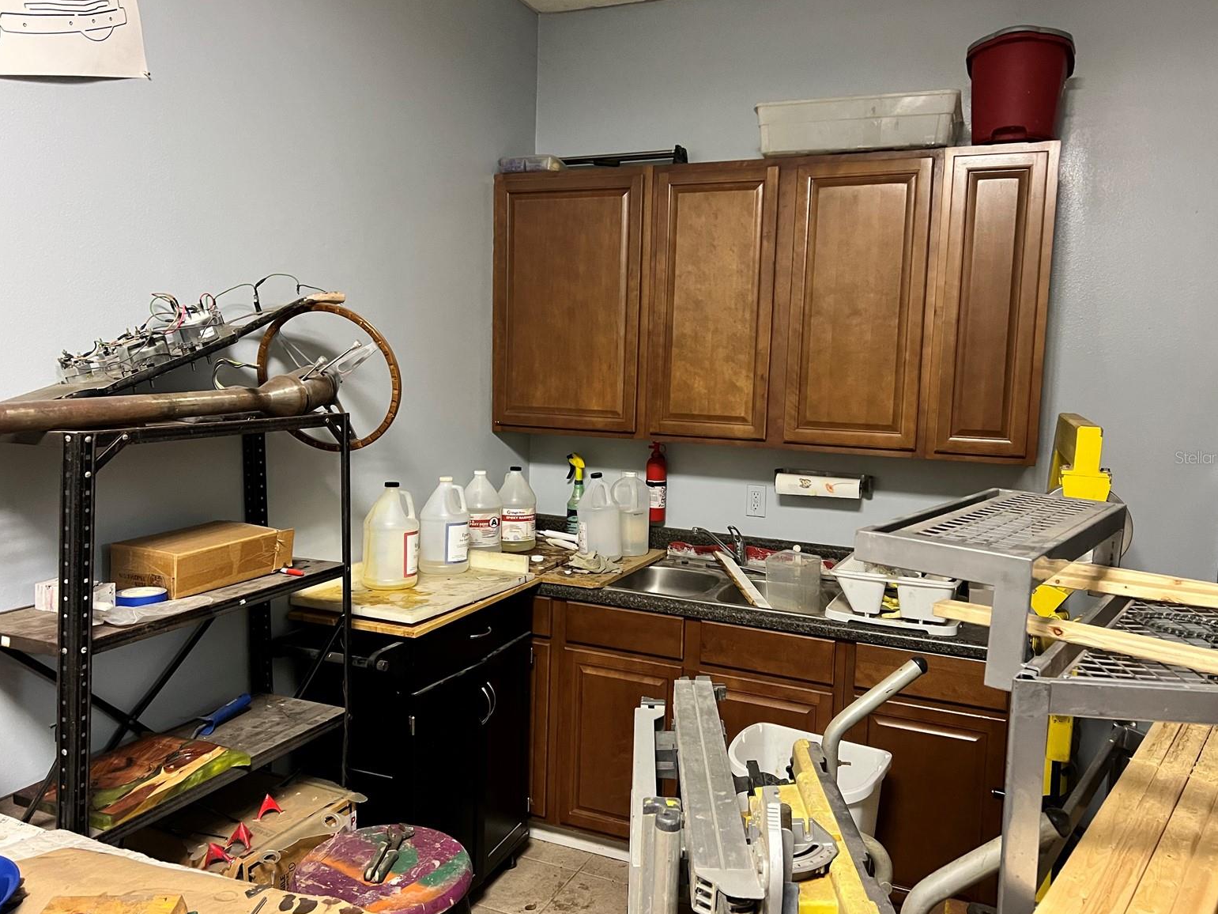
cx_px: 617
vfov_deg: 51.4
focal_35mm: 27
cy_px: 457
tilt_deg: -6.6
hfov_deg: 65.3
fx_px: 950
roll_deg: -1.7
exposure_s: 1/40
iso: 400
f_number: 1.5
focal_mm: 5.7
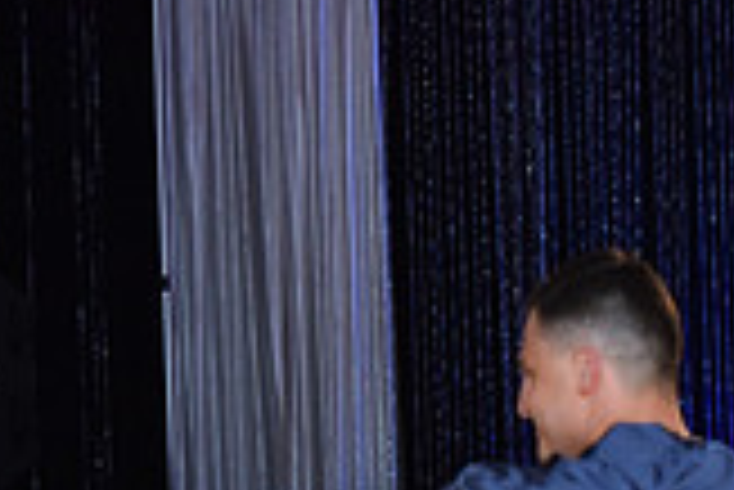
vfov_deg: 5.5
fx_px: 5081
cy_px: 798
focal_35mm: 249
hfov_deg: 8.2
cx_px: 122
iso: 2000
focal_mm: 70
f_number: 5
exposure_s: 1/400
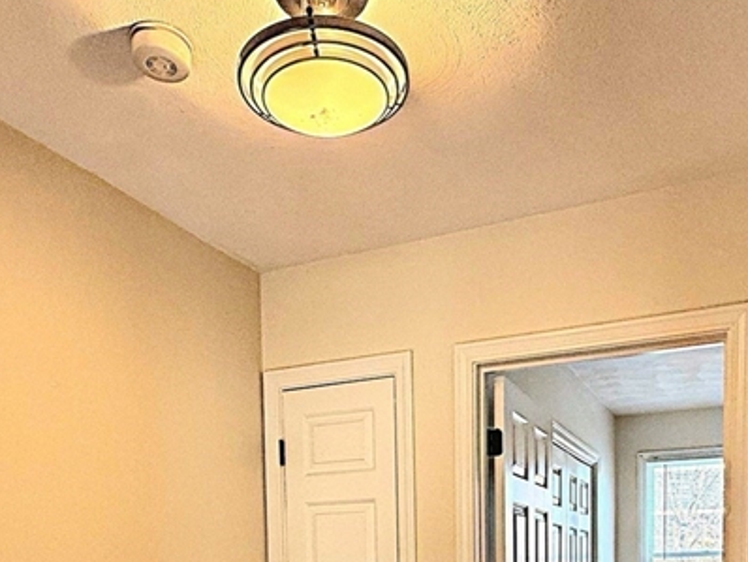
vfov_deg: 33.9
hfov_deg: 51.2
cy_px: 633
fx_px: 778
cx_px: 425
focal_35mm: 36
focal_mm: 2.22
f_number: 2.2
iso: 125
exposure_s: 1/99
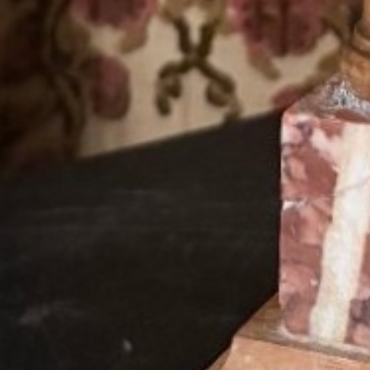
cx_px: 396
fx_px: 1584
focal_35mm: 131
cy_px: -533
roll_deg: -2.7
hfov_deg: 13.1
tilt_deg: +1.8
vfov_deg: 11.1
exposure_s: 1/35
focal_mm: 6.76
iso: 1000
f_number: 1.78
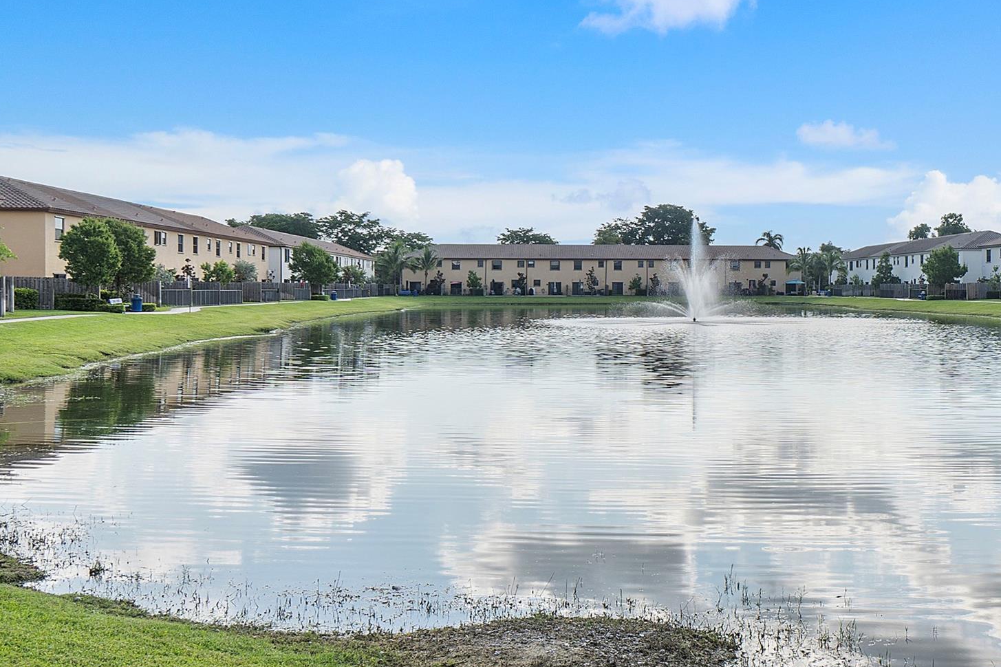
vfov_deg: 35.0
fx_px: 1057
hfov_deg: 49.5
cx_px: 693
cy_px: 297
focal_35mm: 38
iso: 160
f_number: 9
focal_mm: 18
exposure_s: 1/400
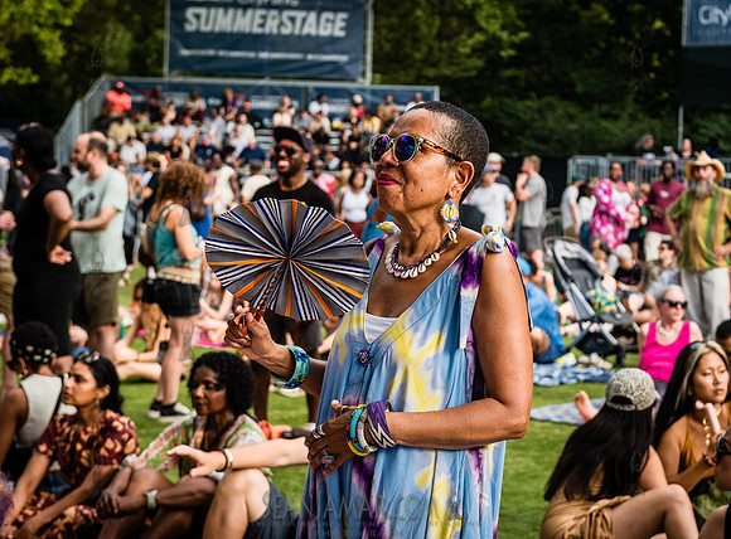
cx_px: 450
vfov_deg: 19.7
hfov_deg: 26.4
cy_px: 239
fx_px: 1552
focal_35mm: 74
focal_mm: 62
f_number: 4.5
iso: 1000
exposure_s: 1/1000
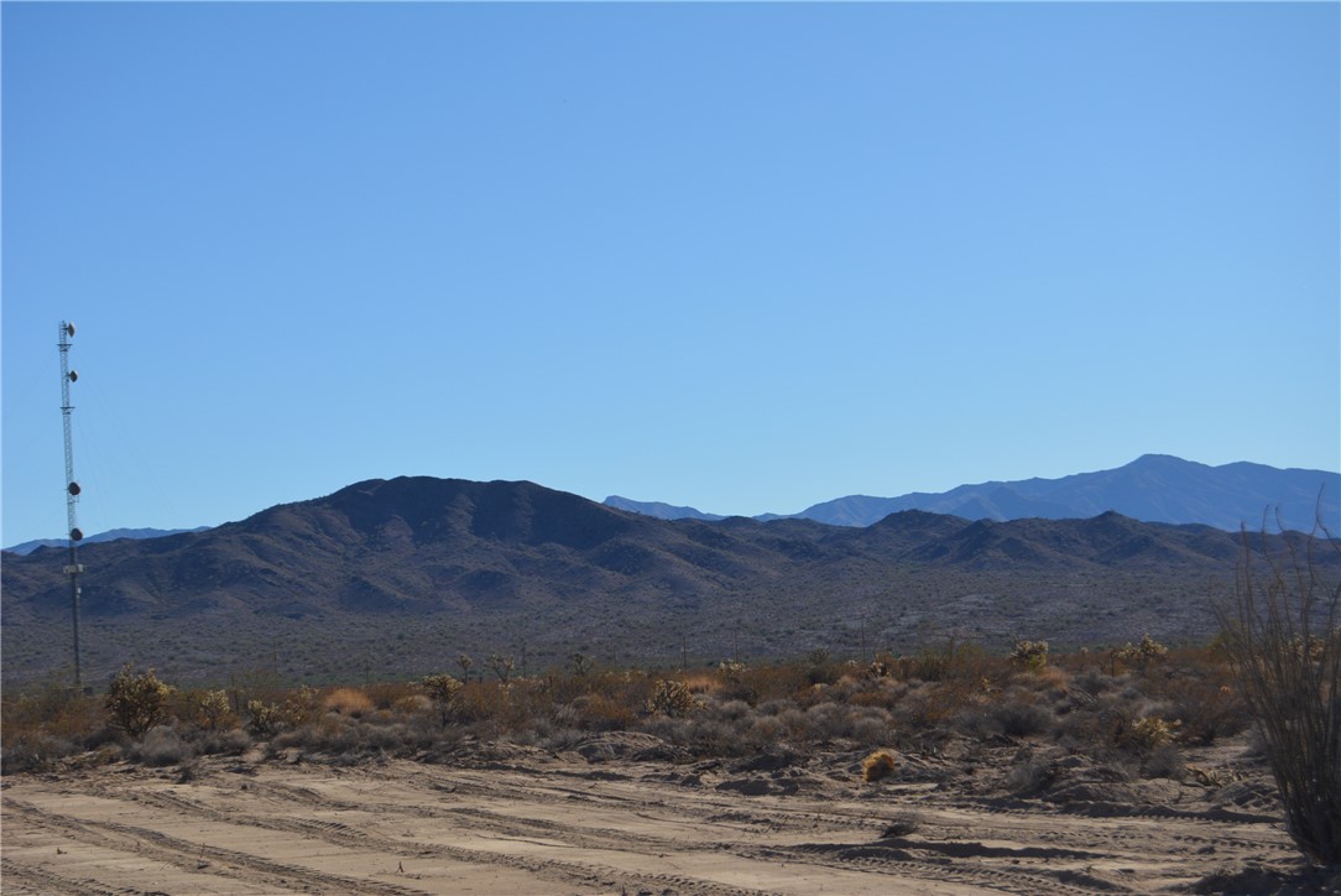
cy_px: 448
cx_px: 670
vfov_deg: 16.6
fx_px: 3075
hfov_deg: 24.6
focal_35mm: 82
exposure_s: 1/2000
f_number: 8
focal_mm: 55
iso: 400
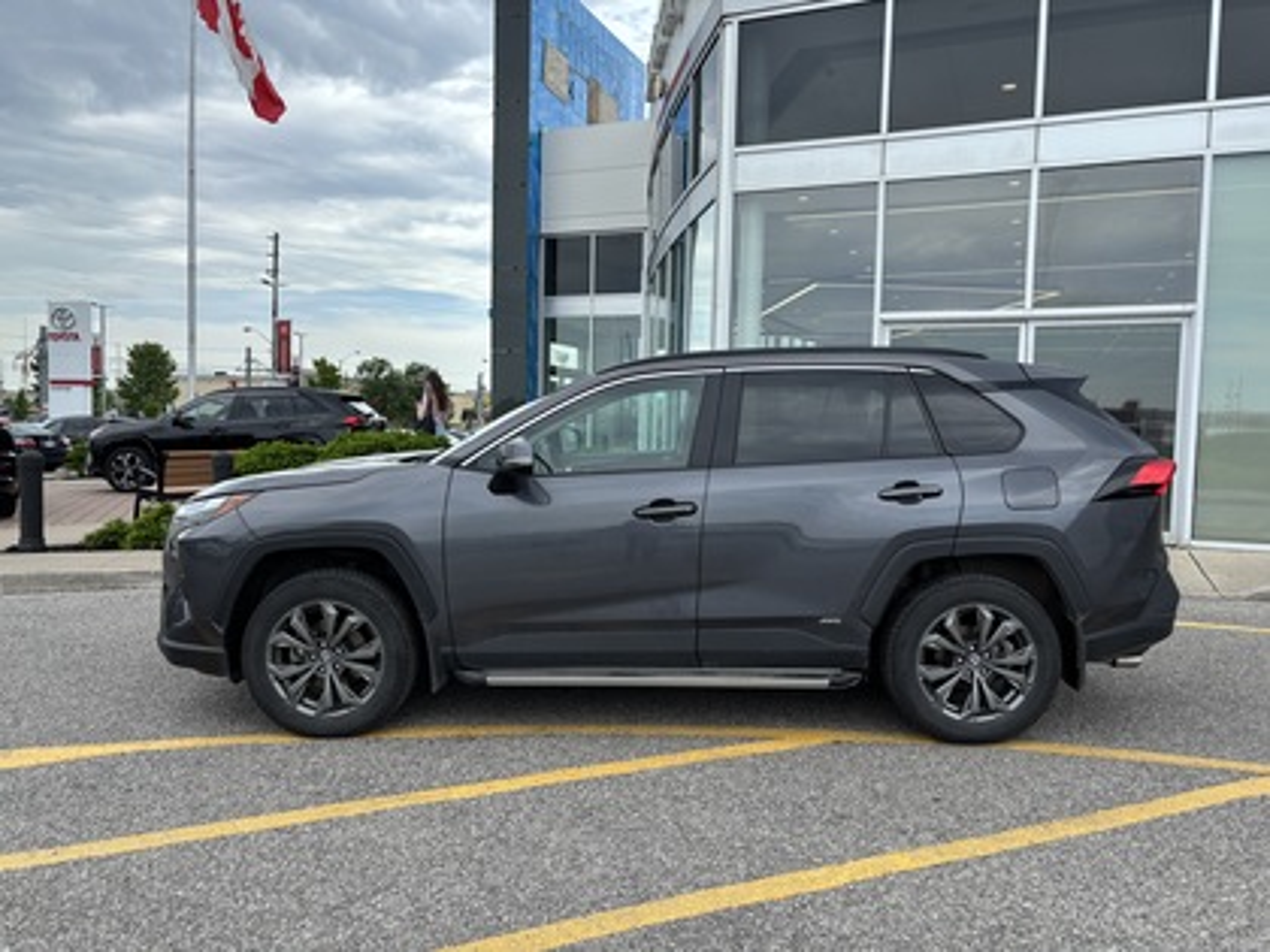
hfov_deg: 67.3
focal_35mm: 26
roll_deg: -1.5
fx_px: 954
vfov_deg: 53.1
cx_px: 635
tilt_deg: -3.6
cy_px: 476
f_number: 1.6
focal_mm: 5.96
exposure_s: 1/1590
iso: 50
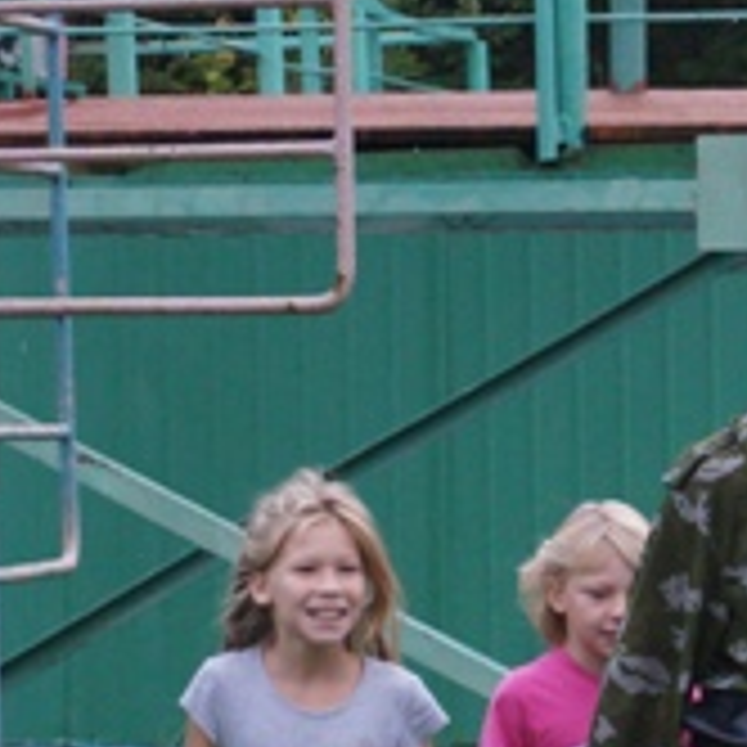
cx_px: 760
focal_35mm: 245
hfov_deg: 7.1
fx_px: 5982
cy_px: 932
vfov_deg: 7.1
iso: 2000
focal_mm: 50
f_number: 5.6
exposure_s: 1/500
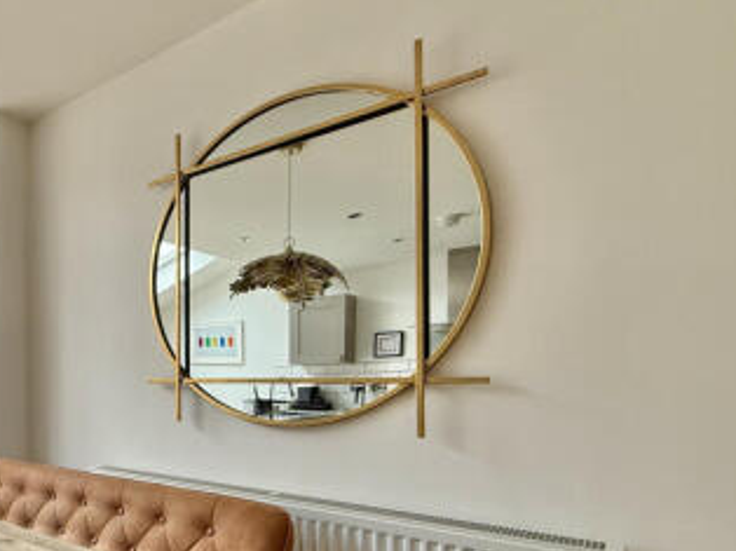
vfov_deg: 51.8
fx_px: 552
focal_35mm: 26
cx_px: 67
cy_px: 376
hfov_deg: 57.4
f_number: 2.2
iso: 160
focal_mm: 2.22
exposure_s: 1/99
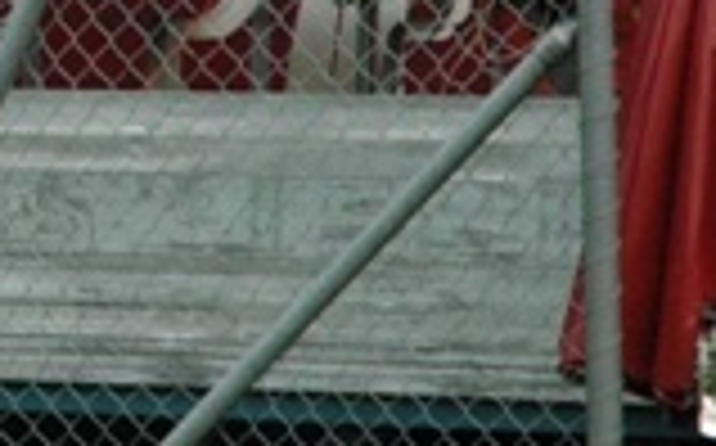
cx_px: -387
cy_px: -65
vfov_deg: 3.0
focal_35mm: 430
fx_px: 8382
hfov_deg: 4.9
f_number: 9
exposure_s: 1/320
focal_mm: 70
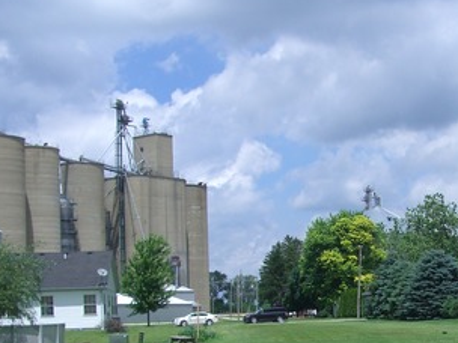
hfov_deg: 23.8
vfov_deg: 18.1
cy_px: 316
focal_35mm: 80
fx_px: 1058
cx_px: 405
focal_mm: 7.9
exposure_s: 1/400
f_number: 5.6
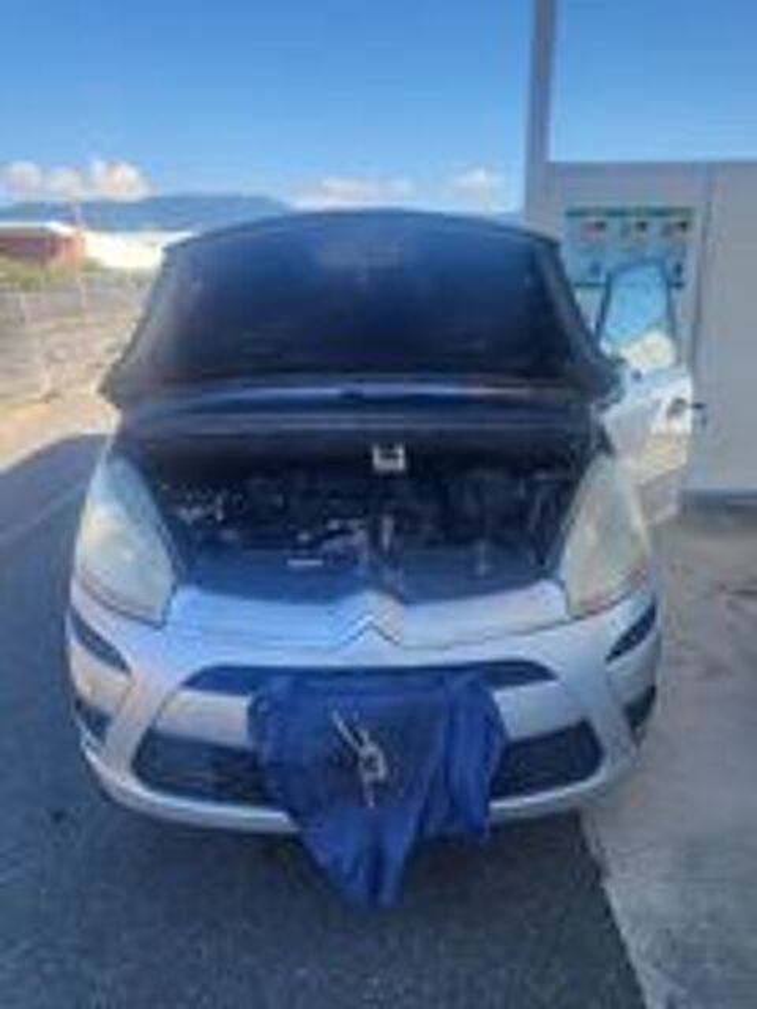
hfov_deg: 53.1
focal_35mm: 26
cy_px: 504
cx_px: 378
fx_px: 758
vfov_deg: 67.3
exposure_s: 1/681
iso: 50
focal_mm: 4.25
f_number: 1.8
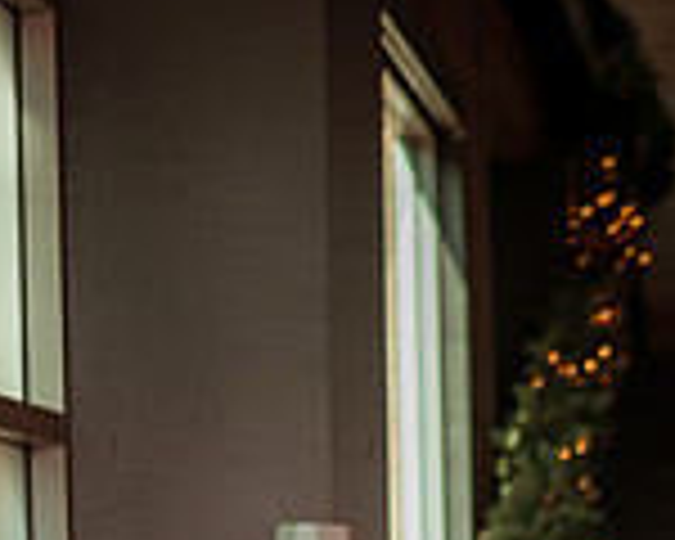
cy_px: 718
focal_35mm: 127
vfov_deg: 11.8
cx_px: 1026
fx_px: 2537
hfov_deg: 14.1
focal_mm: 35
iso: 100
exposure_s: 1/500
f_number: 1.8
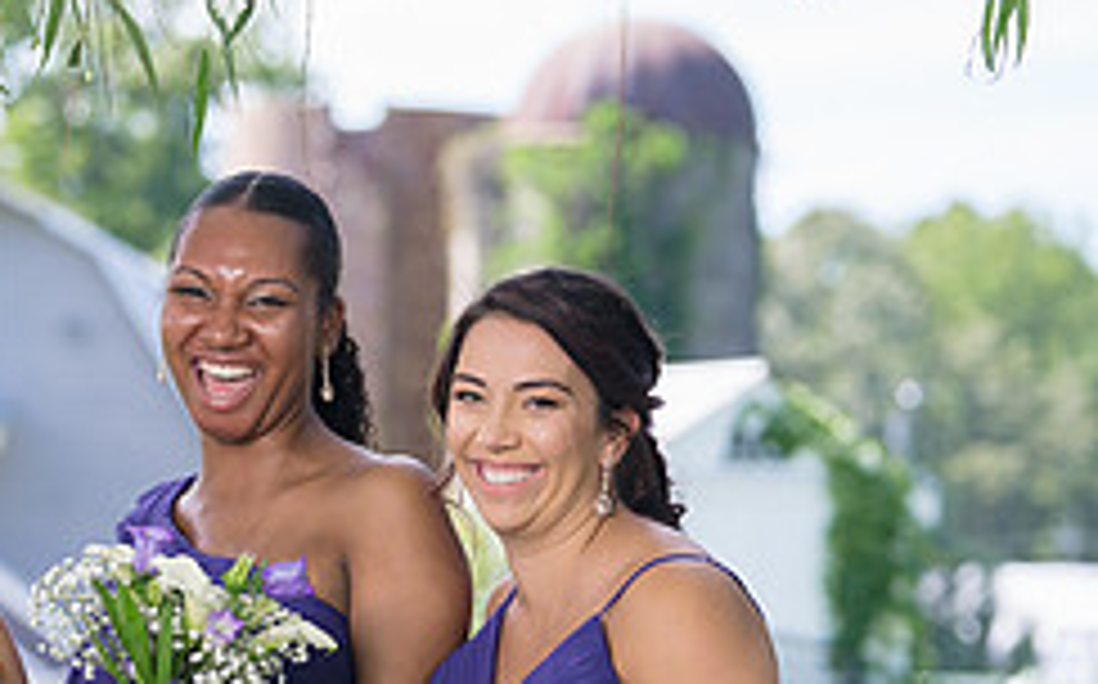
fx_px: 7683
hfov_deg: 8.1
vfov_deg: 5.1
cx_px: -148
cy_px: 632
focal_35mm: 257
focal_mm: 106
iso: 100
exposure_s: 1/200
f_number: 4
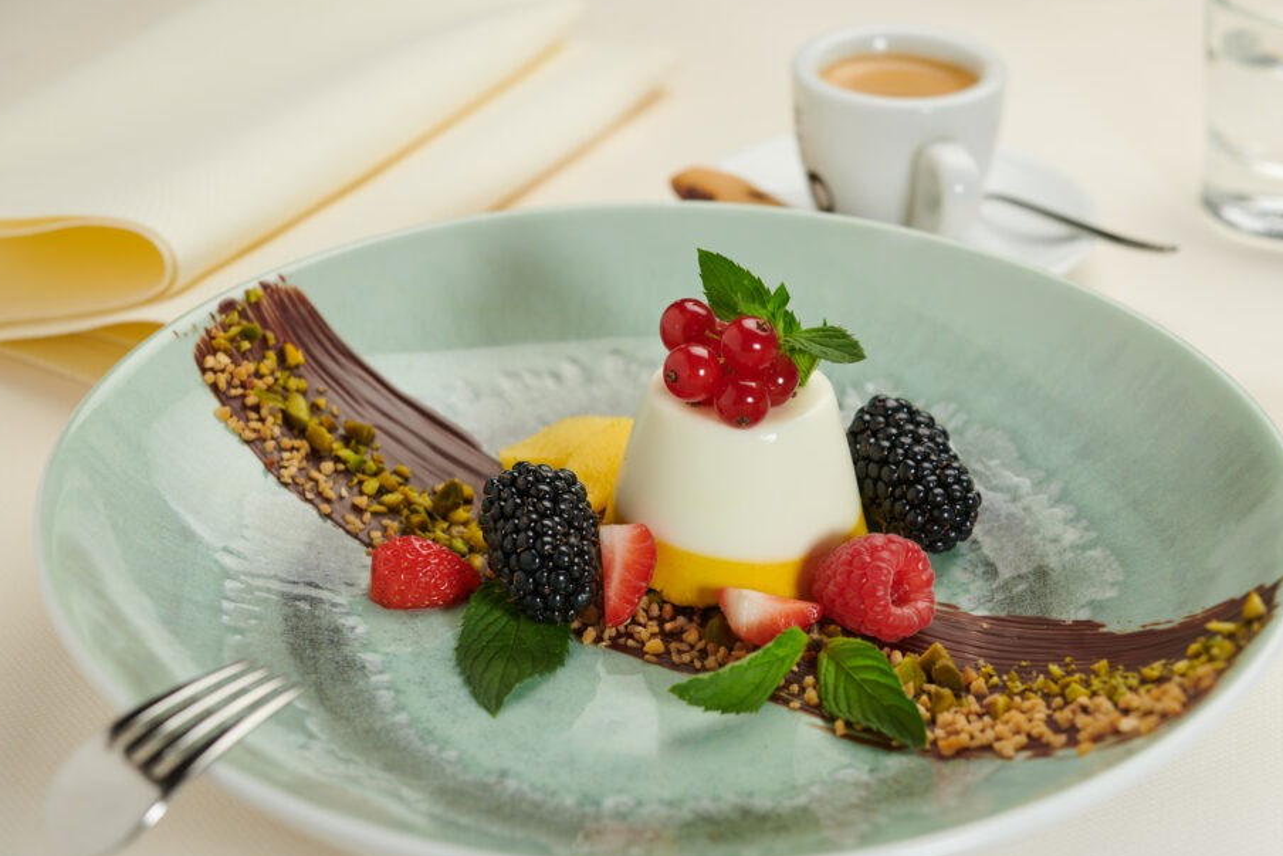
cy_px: 441
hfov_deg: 29.6
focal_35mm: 68
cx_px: 681
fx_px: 2424
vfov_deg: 20.0
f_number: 5.6
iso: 100
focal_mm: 60
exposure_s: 1/125
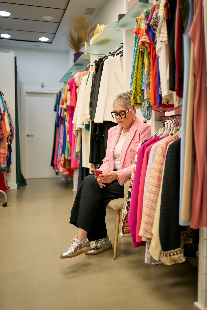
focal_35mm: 35
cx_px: 104
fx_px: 302
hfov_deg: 37.9
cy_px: 155
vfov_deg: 54.4
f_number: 1.4
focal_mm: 35
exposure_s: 1/250
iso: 160
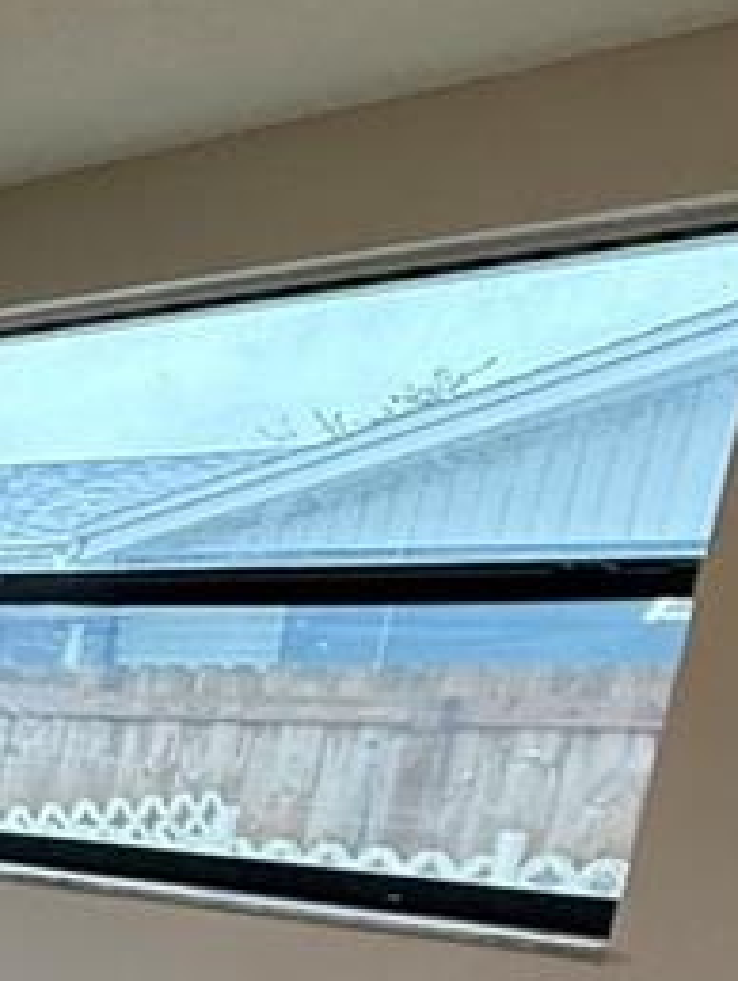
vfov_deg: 26.6
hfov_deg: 16.0
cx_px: -852
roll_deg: -2.1
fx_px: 1845
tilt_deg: -11.6
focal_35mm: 65
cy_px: 1164
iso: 320
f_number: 2.2
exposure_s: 1/60
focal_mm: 2.22
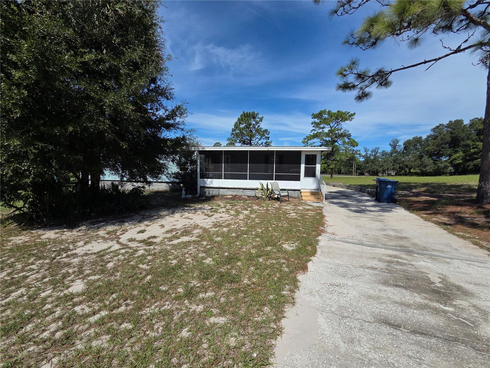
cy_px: 184
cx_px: 245
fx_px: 184
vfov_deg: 89.9
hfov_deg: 106.2
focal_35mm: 13
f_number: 2.2
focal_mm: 2.2
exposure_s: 1/2859
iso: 50
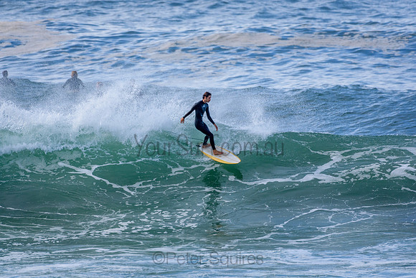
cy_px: 139
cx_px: 208
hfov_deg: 2.7
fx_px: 8668
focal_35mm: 750
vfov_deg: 1.8
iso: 500
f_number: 5.6
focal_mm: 500
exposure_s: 1/2000
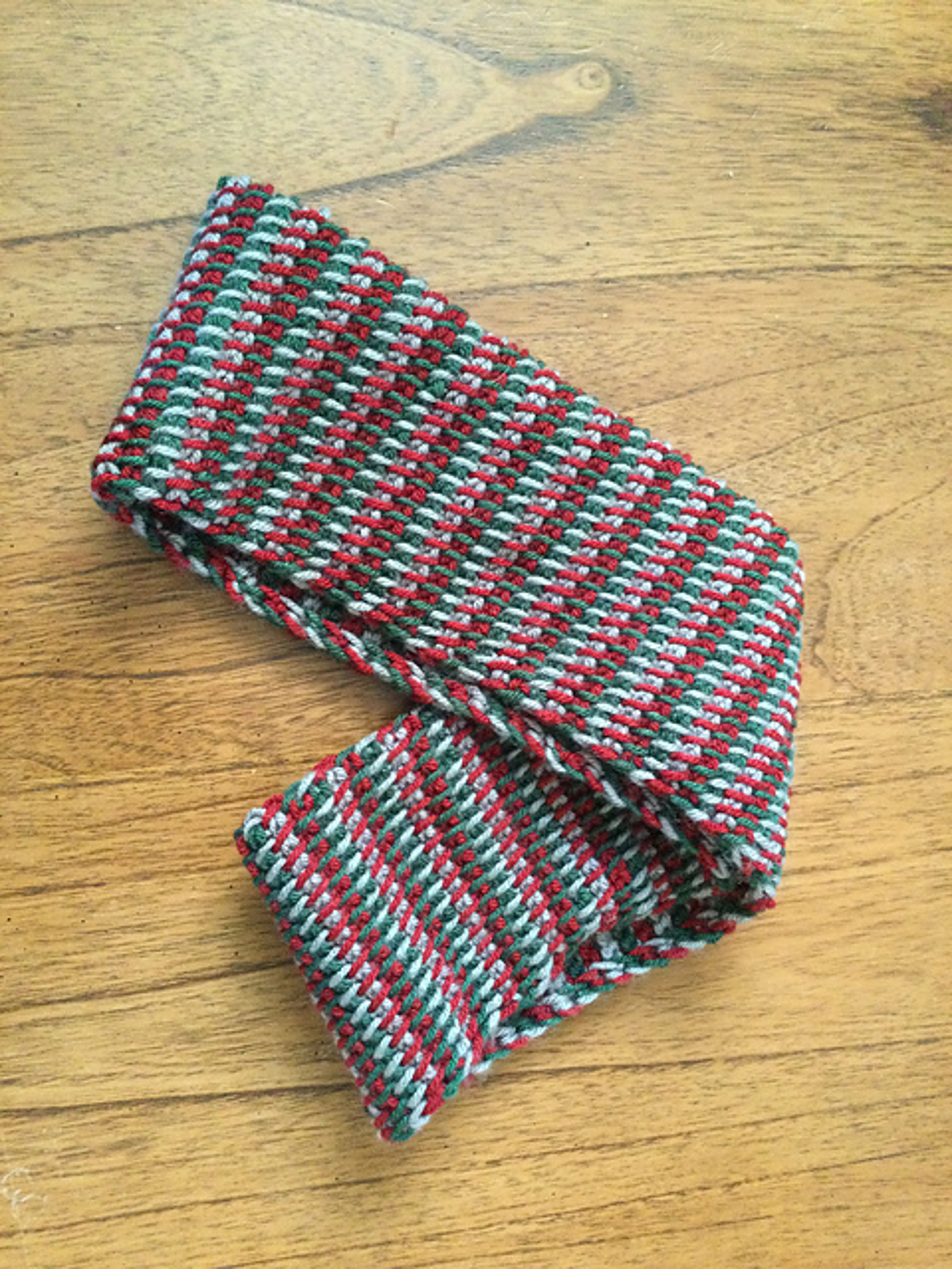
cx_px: 476
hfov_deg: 45.4
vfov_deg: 58.4
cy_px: 634
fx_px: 1137
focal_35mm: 31
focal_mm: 3.3
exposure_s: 1/15
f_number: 2.4
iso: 250
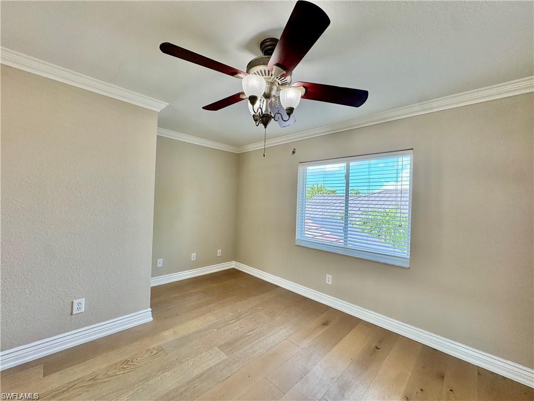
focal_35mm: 14
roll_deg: -1.8
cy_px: 200
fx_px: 216
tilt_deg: -0.6
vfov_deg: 85.7
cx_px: 267
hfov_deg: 102.1
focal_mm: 2.22
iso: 50
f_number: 2.2
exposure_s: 1/120
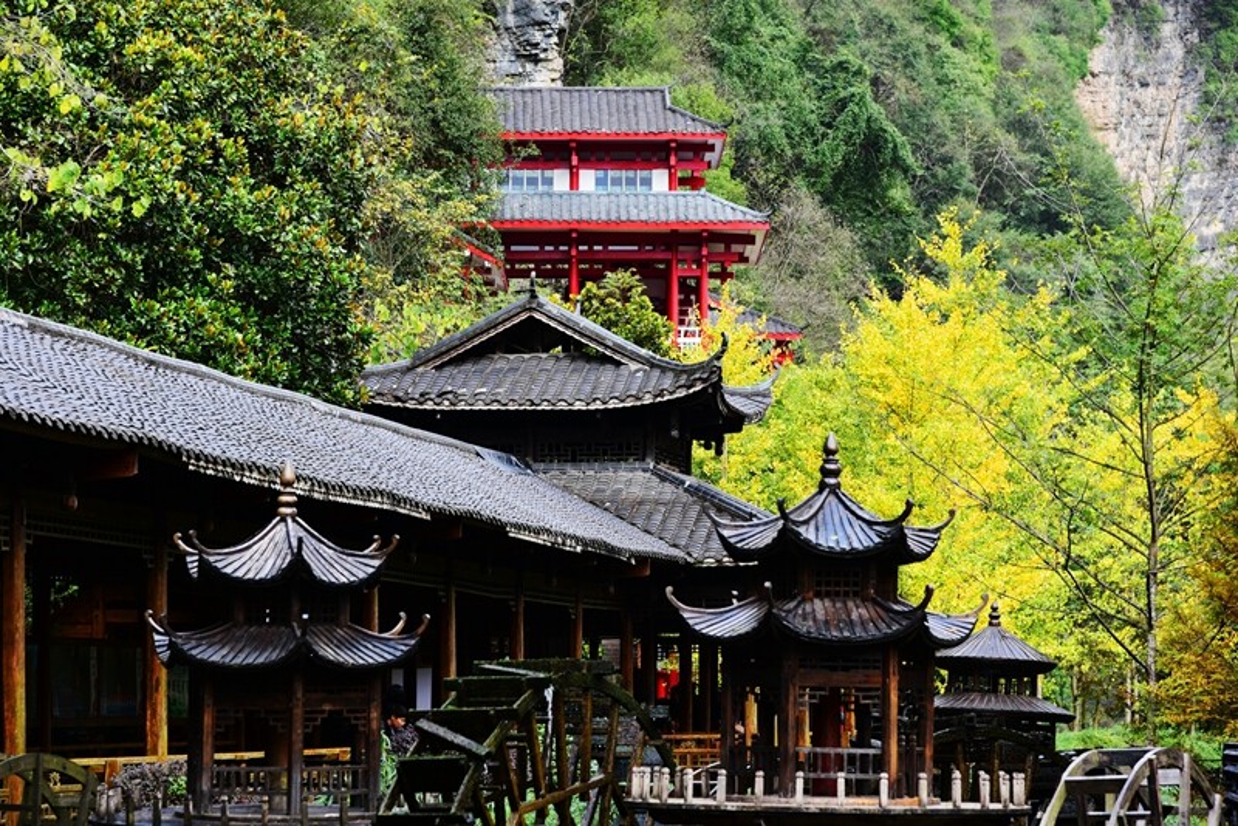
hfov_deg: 18.6
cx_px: 619
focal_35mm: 110
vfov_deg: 12.5
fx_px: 3784
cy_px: 413
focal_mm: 110
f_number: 5.6
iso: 140
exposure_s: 1/80
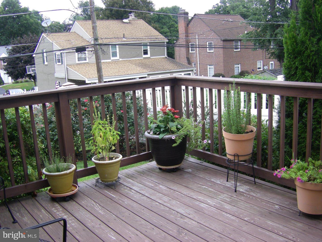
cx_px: 161
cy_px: 121
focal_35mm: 38
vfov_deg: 37.7
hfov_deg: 49.0
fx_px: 353
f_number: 3.5
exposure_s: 1/100
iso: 64
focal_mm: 6.3
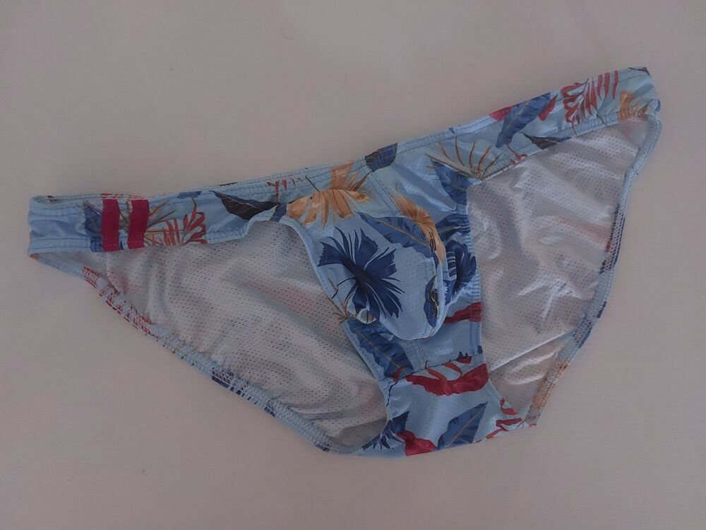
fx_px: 510
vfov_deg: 54.9
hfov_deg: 69.4
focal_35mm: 25
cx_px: 353
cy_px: 265
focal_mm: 5.23
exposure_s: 1/15
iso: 2000
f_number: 1.8
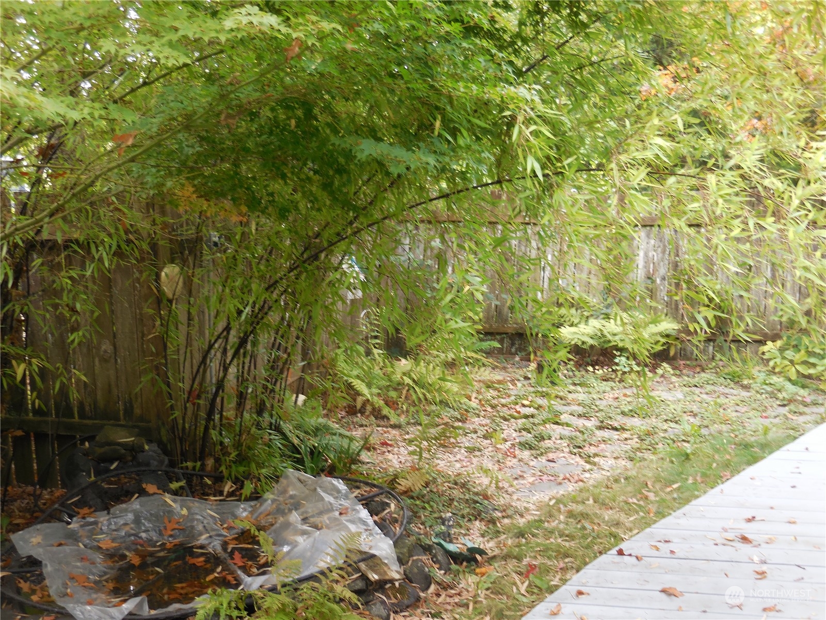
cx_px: 413
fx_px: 931
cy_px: 310
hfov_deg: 47.9
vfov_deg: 36.8
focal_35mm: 39
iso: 125
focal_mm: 7
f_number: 3.9
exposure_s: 1/30
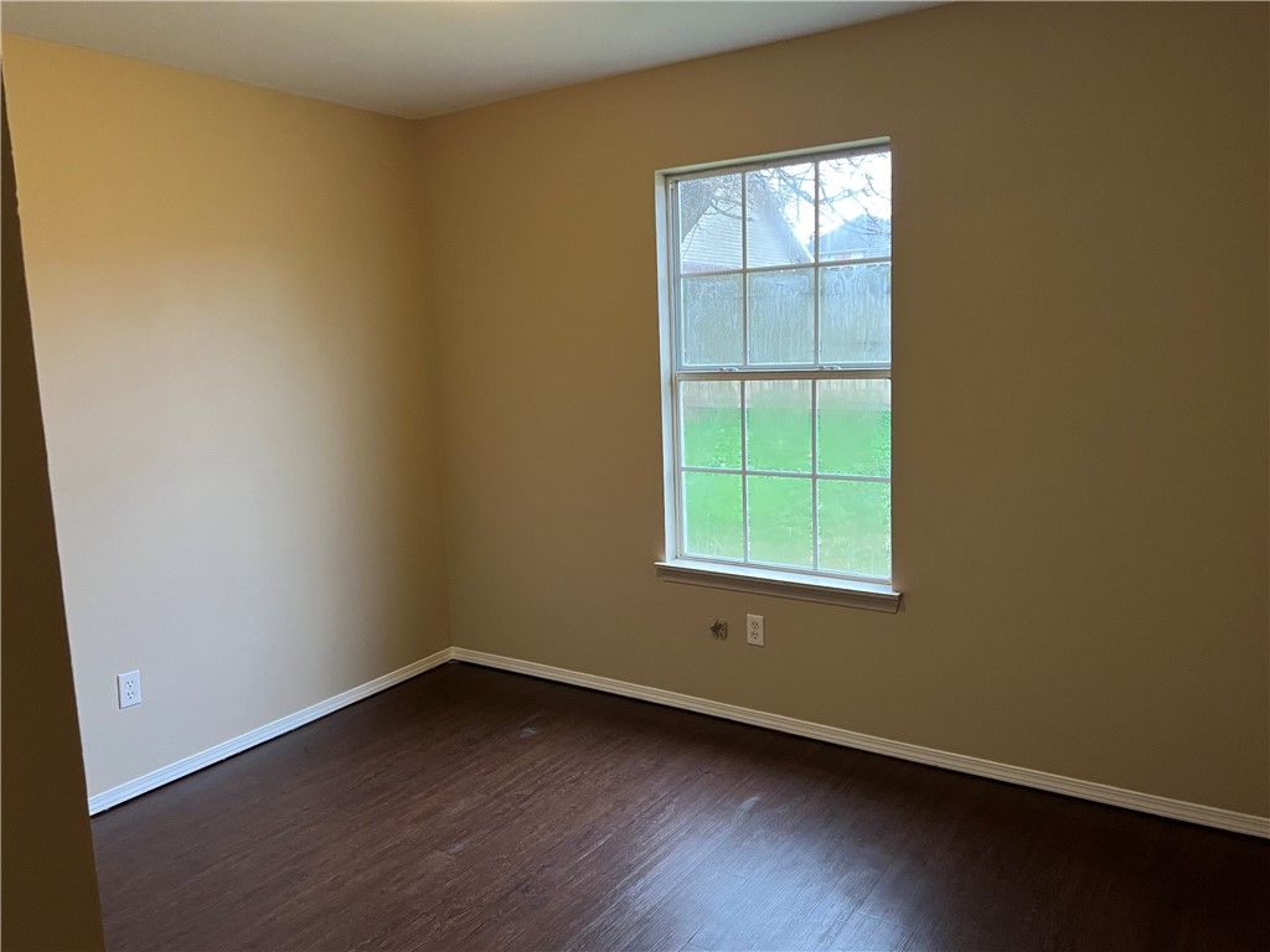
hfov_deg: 67.3
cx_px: 635
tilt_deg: -8.2
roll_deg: +2.4
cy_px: 476
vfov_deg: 53.1
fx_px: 954
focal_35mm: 26
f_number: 1.5
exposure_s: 1/60
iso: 400
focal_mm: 5.7
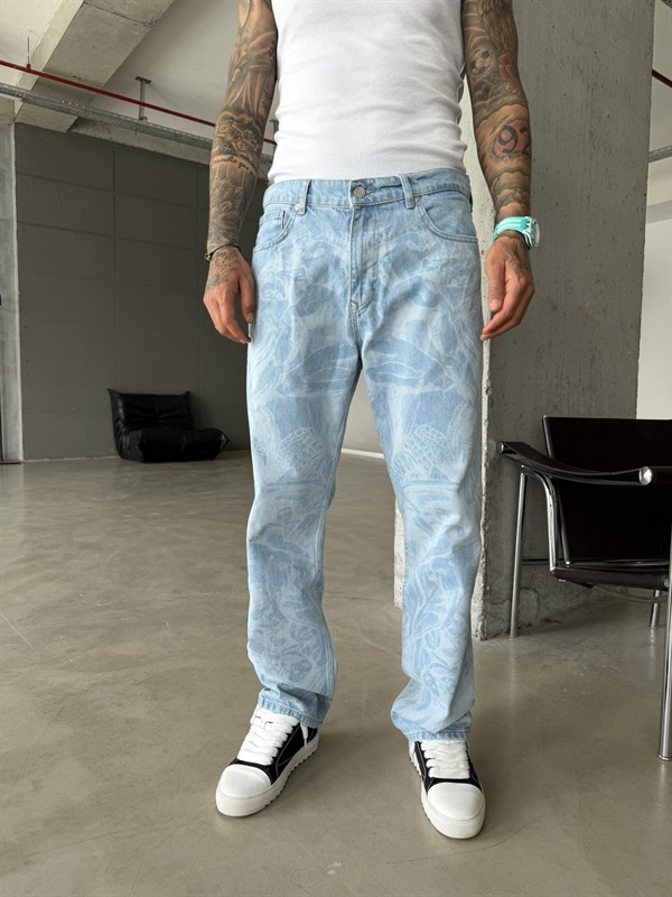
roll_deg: -0.6
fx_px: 621
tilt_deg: -5.6
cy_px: 448
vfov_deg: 71.6
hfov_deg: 56.8
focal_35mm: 24
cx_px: 336
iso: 64
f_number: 1.78
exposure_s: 1/154
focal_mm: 6.76
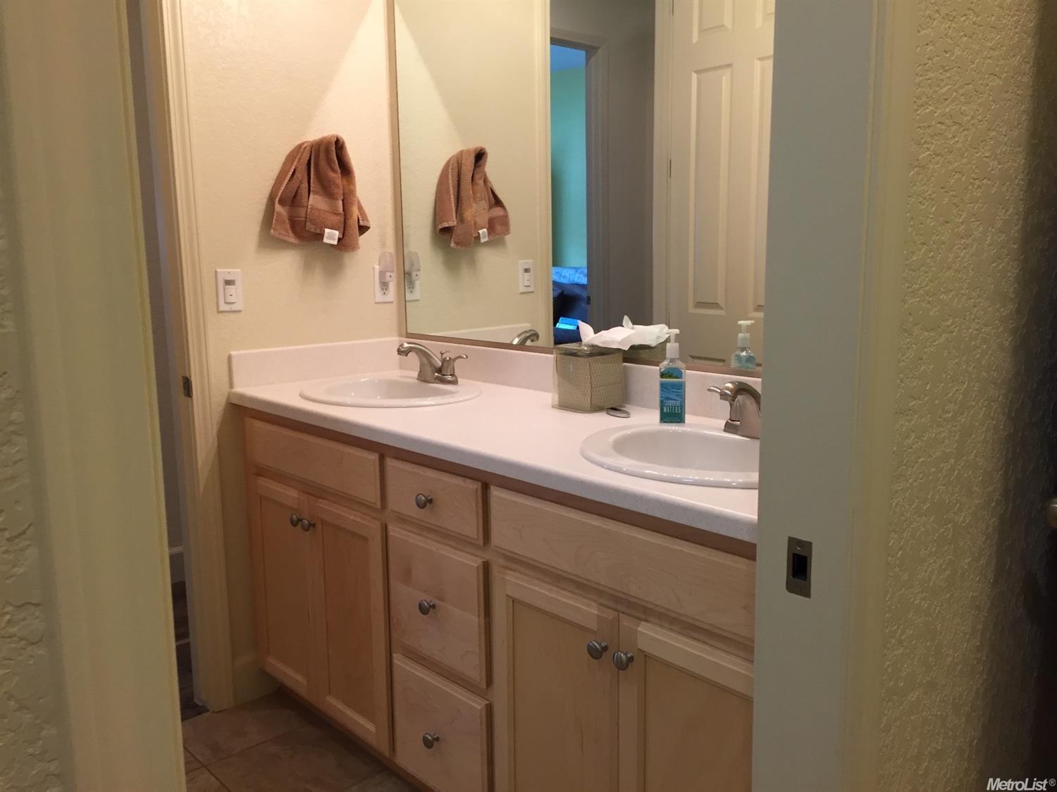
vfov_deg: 48.2
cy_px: 396
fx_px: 885
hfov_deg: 61.7
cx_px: 528
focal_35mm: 29
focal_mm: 4.15
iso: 80
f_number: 2.2
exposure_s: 1/30
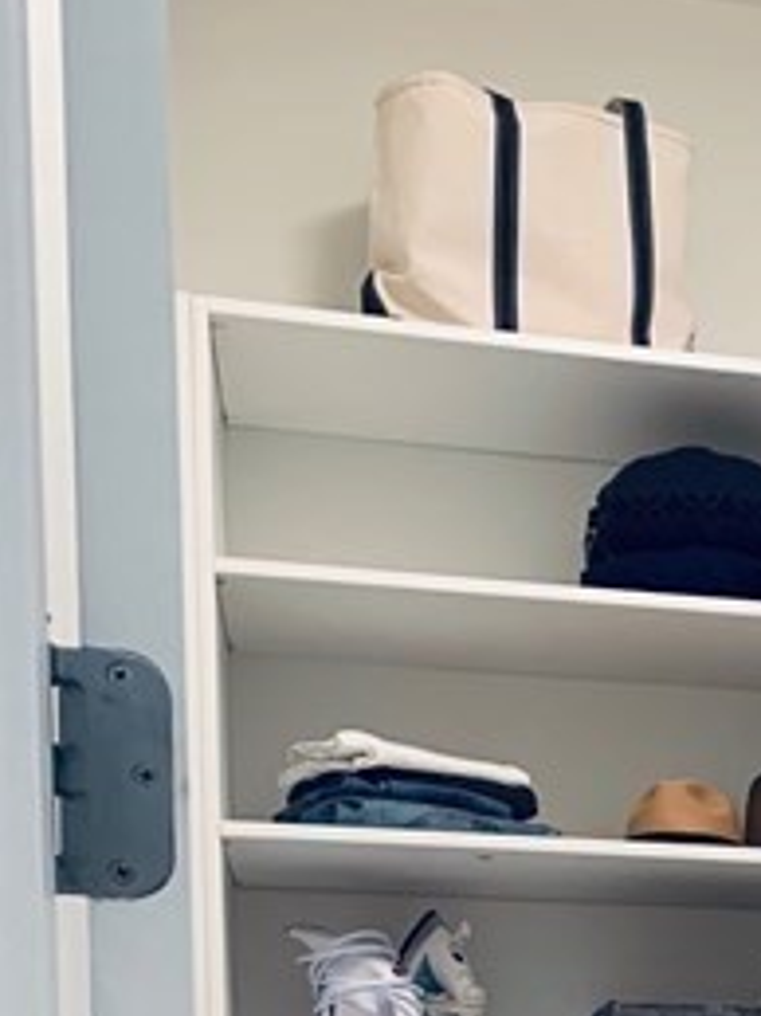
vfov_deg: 22.4
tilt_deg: -1.6
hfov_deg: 17.5
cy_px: 1357
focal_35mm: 77
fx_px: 2259
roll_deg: +0.4
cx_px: 1094
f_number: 1.8
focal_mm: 4.25
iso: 200
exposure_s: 1/60
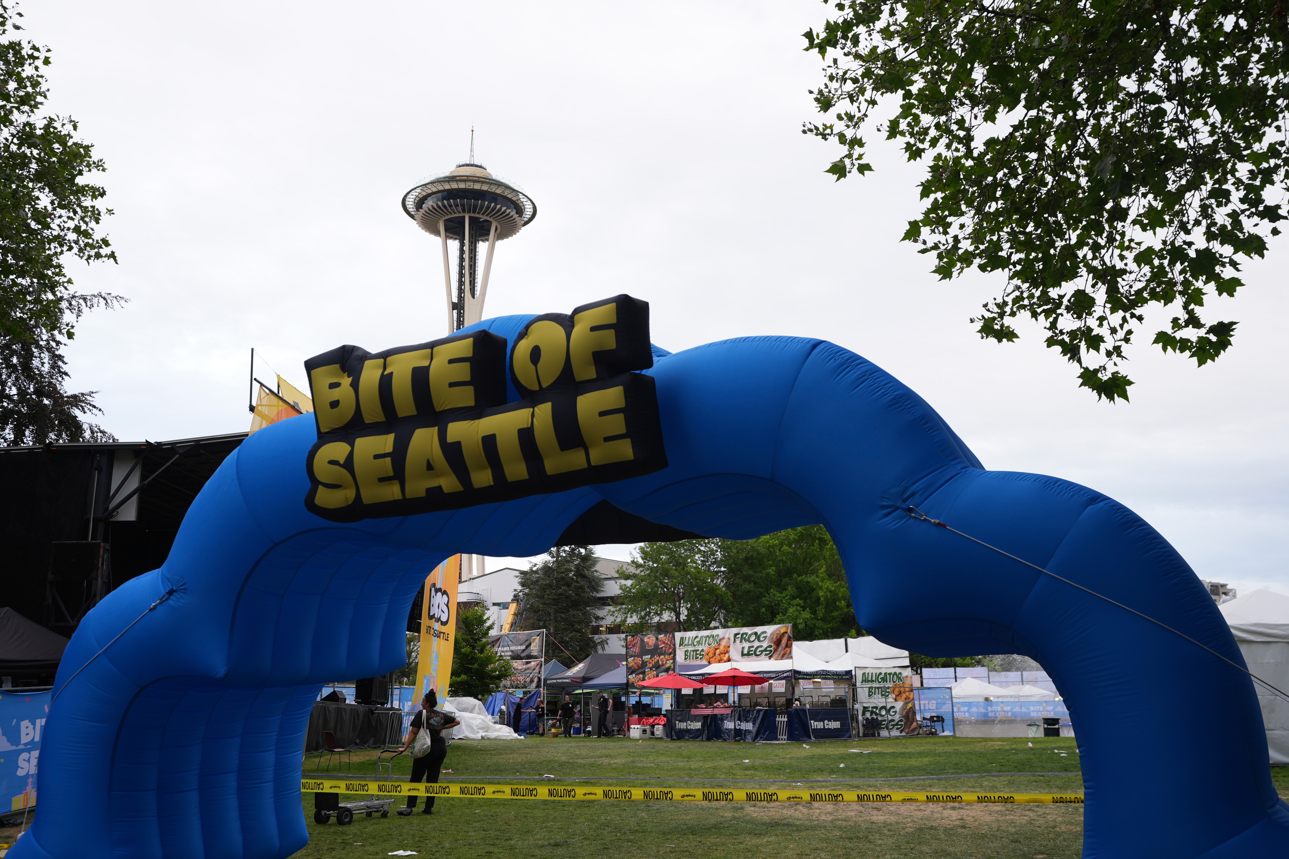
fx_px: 1253
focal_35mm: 35
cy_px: 430
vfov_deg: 37.9
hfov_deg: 54.4
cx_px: 644
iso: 250
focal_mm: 35
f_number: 4.5
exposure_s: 1/100
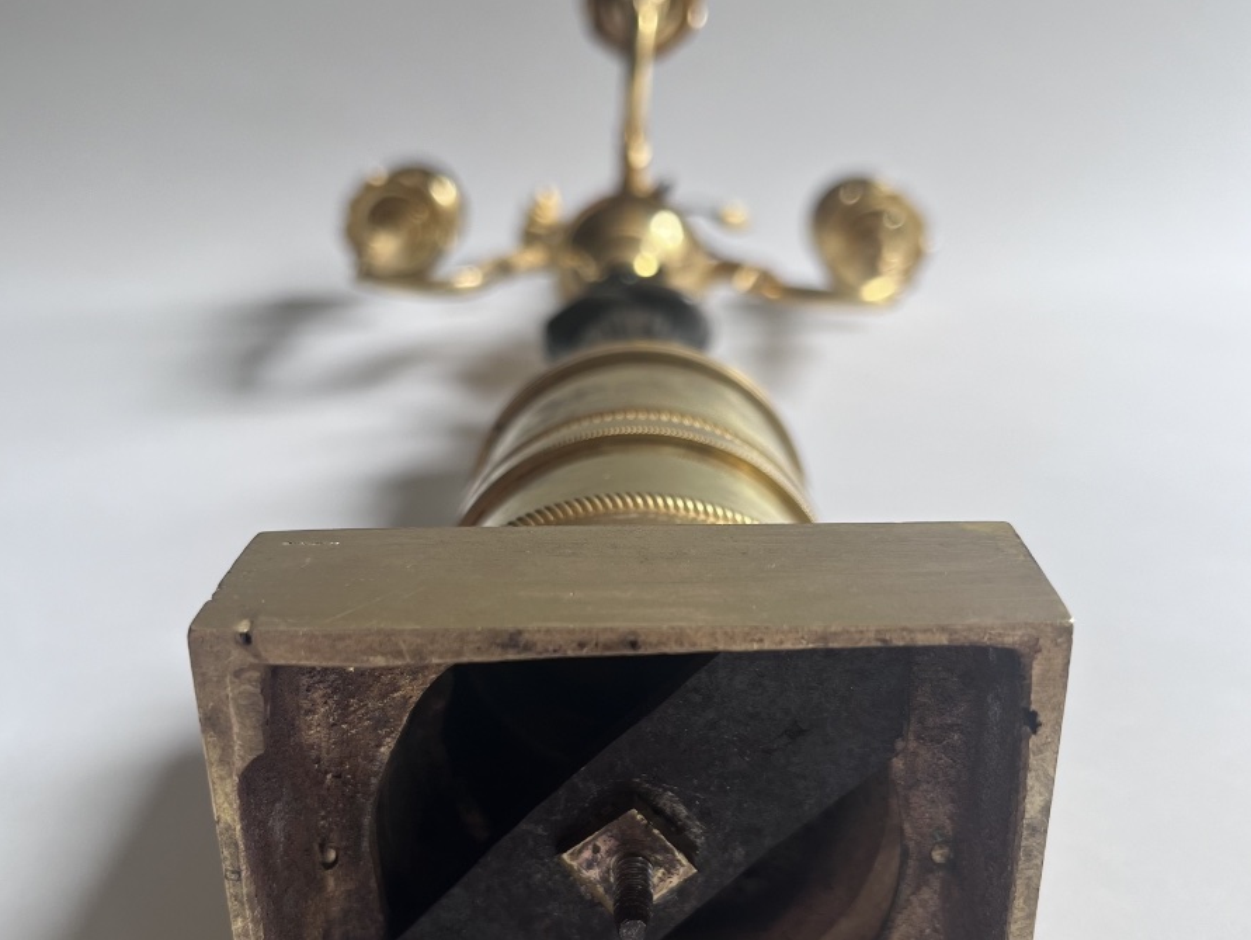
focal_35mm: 35
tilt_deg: -23.6
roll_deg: +0.7
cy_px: 526
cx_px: 628
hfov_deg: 52.6
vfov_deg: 40.7
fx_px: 1265
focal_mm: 5.1
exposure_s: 1/147
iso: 32
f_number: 1.6
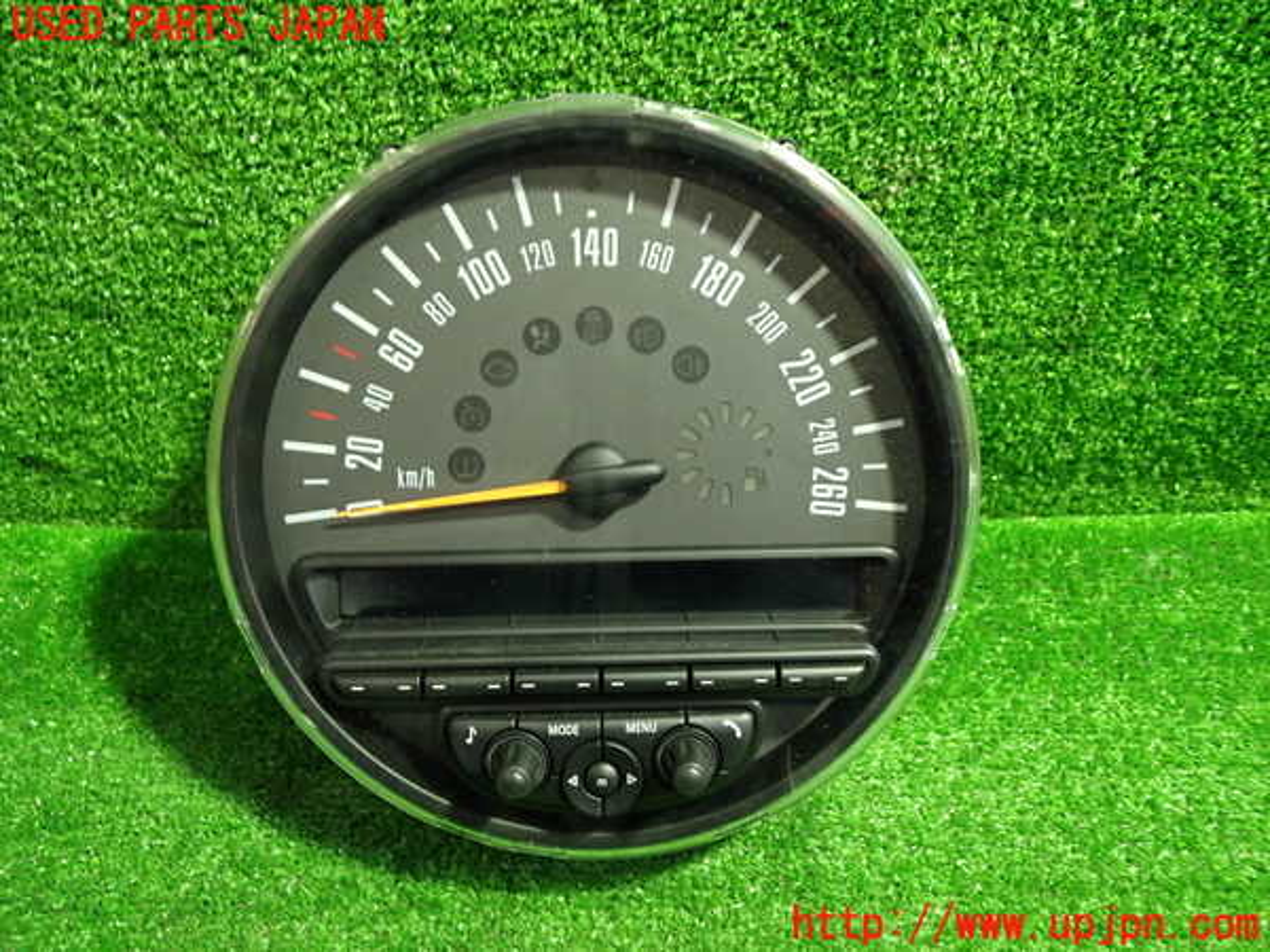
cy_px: 476
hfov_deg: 60.0
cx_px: 635
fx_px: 1101
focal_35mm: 30
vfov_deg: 46.8
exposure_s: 1/30
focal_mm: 5.4
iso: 500
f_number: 2.3
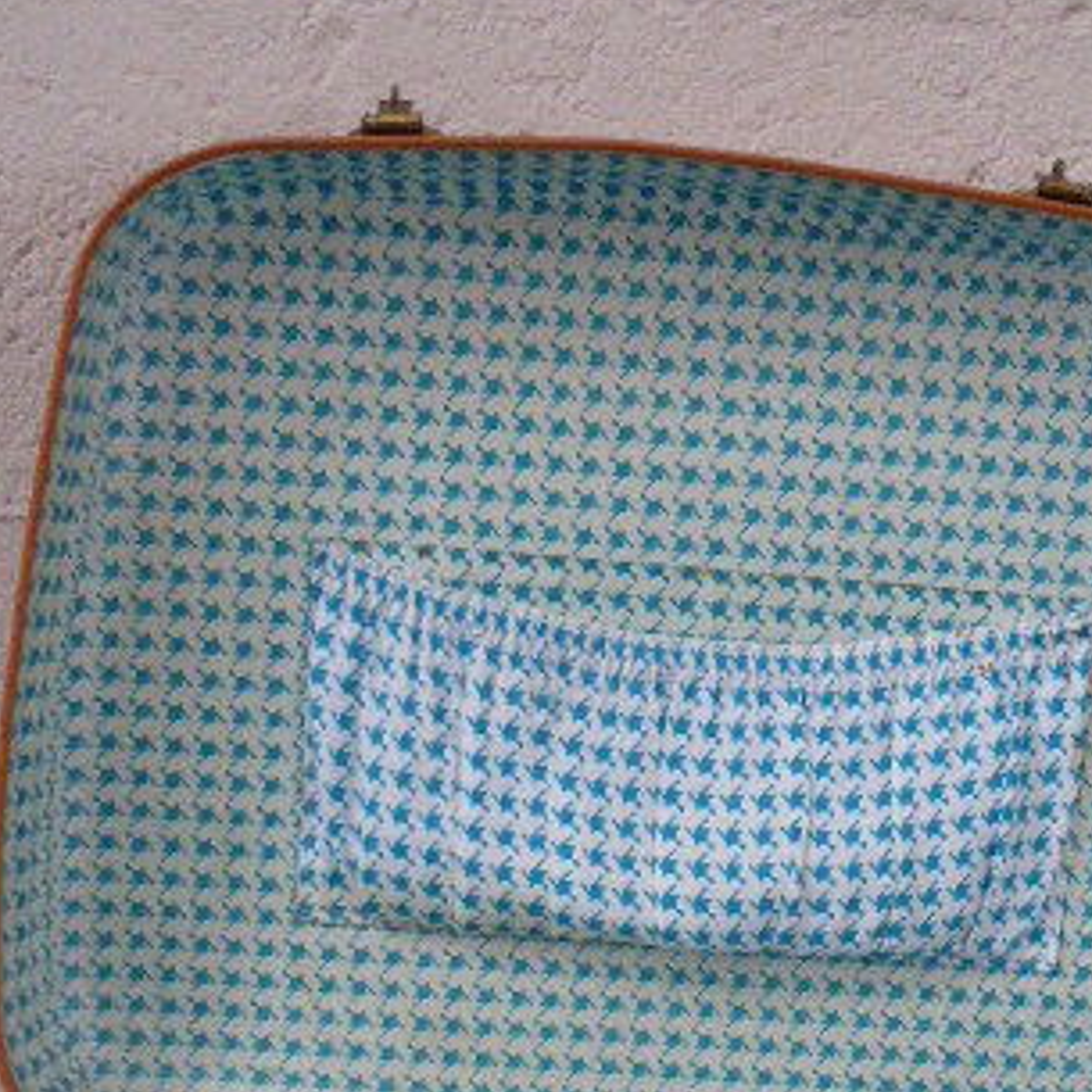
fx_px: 2320
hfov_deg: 26.4
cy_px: 1124
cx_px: 666
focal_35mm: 65
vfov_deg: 25.1
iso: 800
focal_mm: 6.1
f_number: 3.7
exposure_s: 1/60
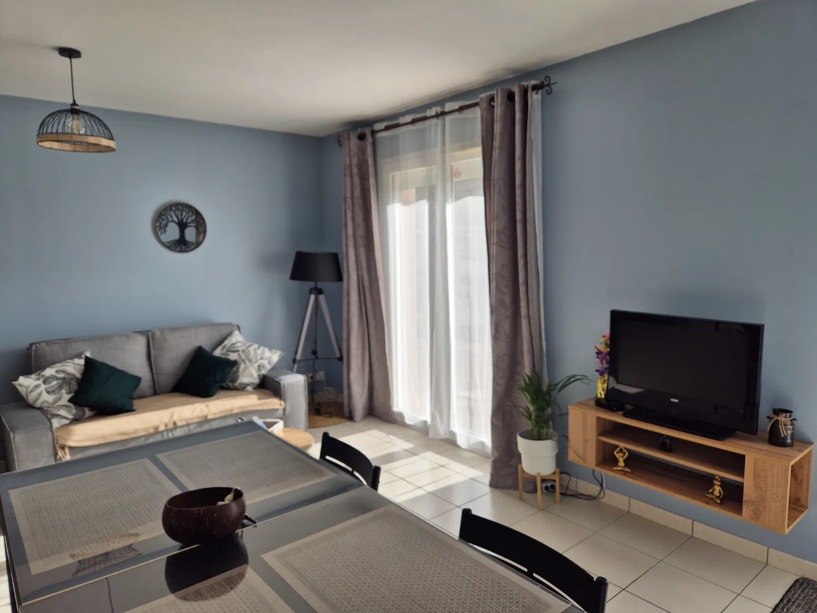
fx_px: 543
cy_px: 306
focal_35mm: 23
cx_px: 408
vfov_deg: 58.9
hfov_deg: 73.9
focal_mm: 5.4
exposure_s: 1/768
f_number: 1.8
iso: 25
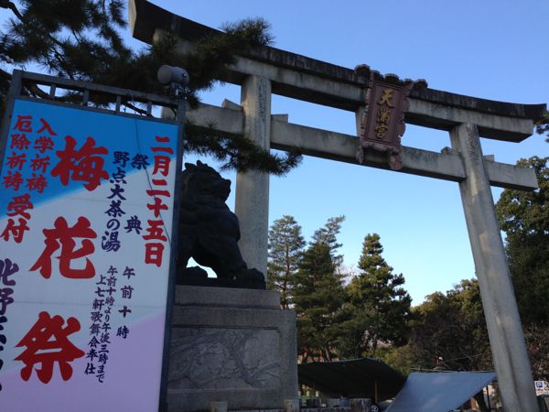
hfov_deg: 55.4
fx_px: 523
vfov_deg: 42.9
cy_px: 206
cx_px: 274
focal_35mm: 33
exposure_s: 1/638
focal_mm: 4.13
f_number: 2.4
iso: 50
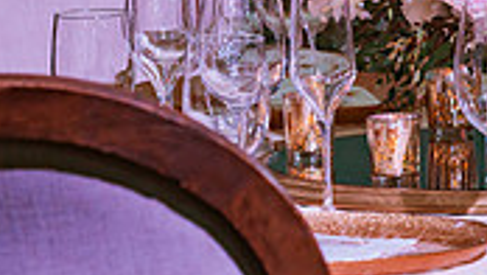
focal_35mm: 471
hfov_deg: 4.6
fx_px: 6084
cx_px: 364
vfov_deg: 2.6
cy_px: -56
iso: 1600
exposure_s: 1/125
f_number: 5
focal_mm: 135
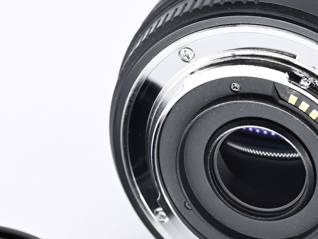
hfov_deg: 6.1
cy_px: 155
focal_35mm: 323
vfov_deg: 4.6
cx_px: 288
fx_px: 2967
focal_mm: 100
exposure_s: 1/160
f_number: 9
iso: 500
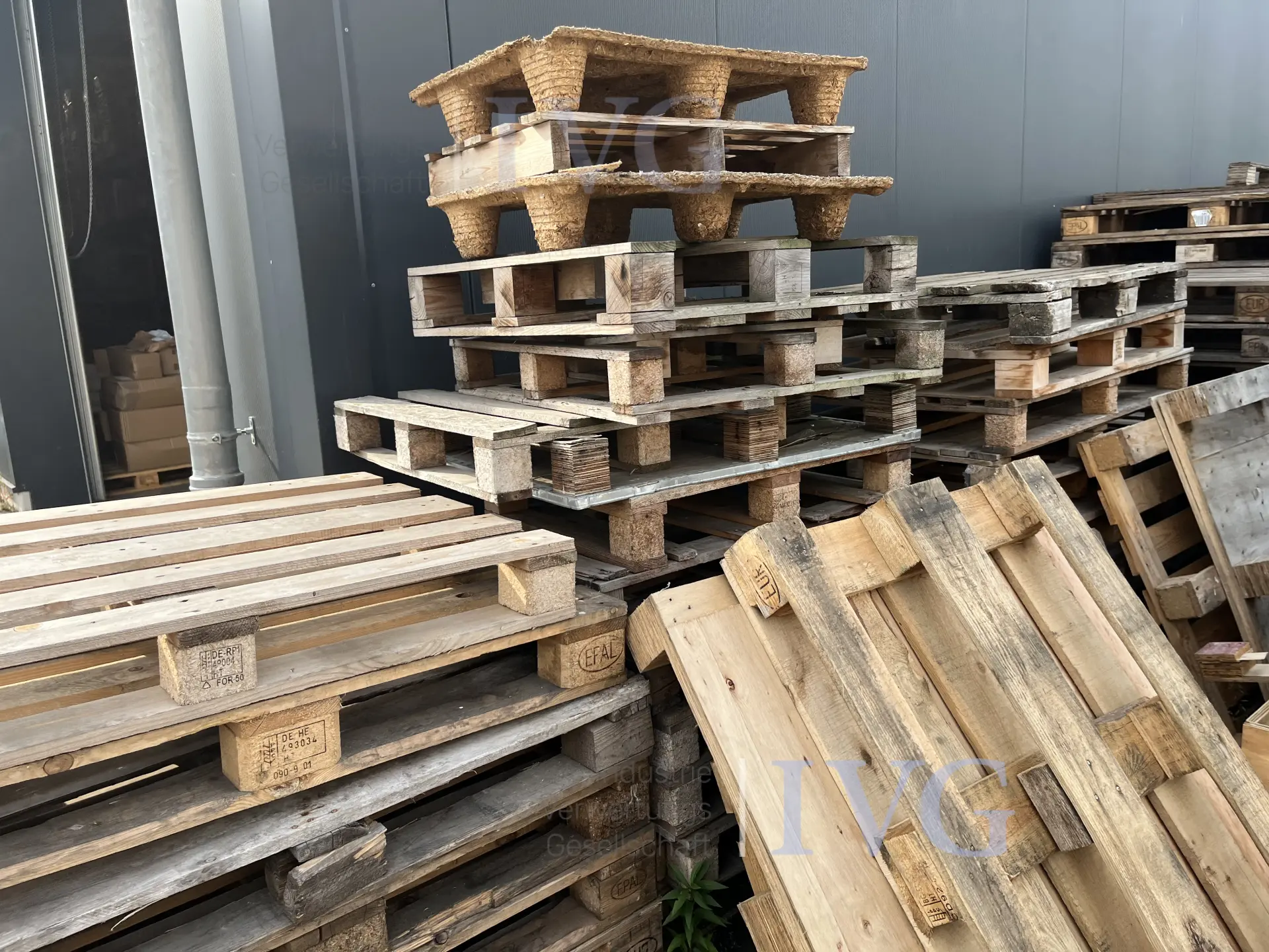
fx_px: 953
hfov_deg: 67.3
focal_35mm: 26
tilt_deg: -11.3
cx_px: 634
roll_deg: +2.8
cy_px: 476
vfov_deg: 53.1
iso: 50
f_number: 1.6
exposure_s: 1/858
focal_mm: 5.1
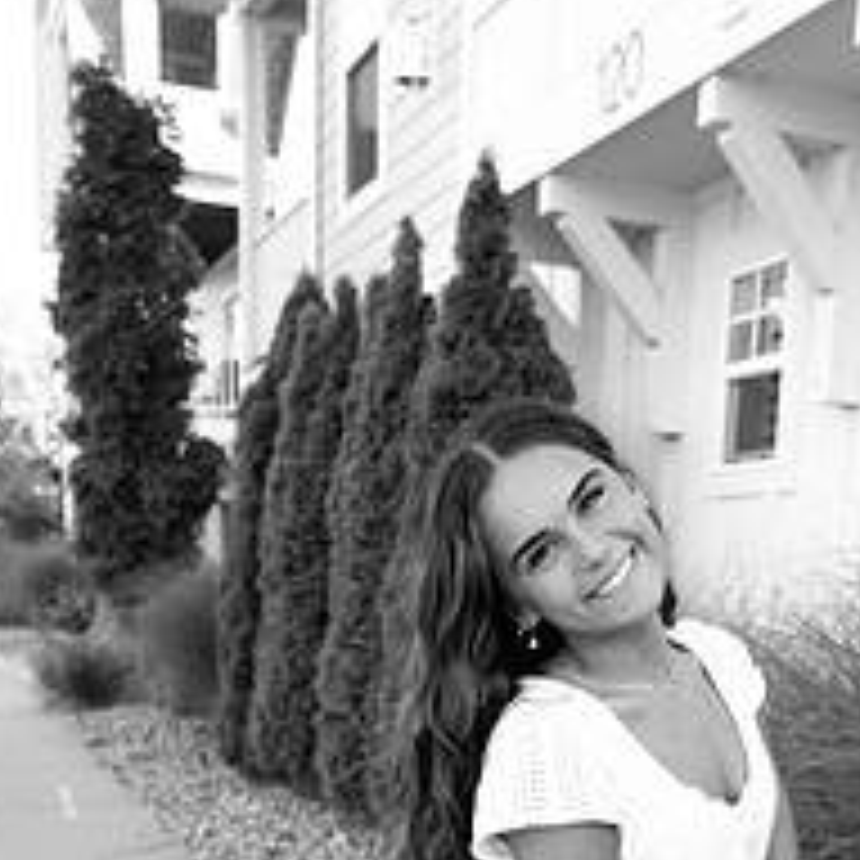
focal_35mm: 48
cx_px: 498
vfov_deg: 31.9
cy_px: 905
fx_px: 1349
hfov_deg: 35.3
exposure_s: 1/800
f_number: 4
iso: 1000
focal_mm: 24
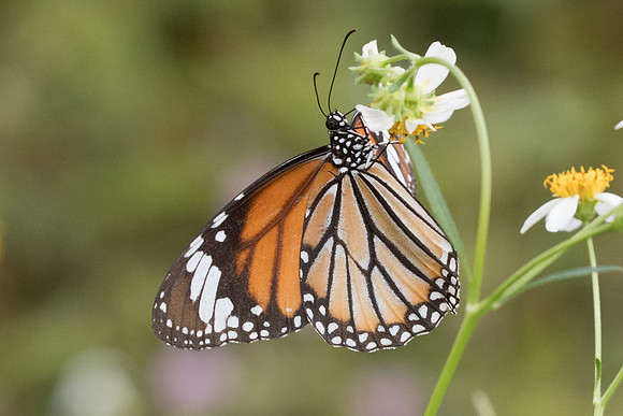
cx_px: 384
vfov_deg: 2.3
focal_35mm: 590
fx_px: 10220
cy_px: 211
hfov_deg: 3.5
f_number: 6.3
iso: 800
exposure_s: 1/1250
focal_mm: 150
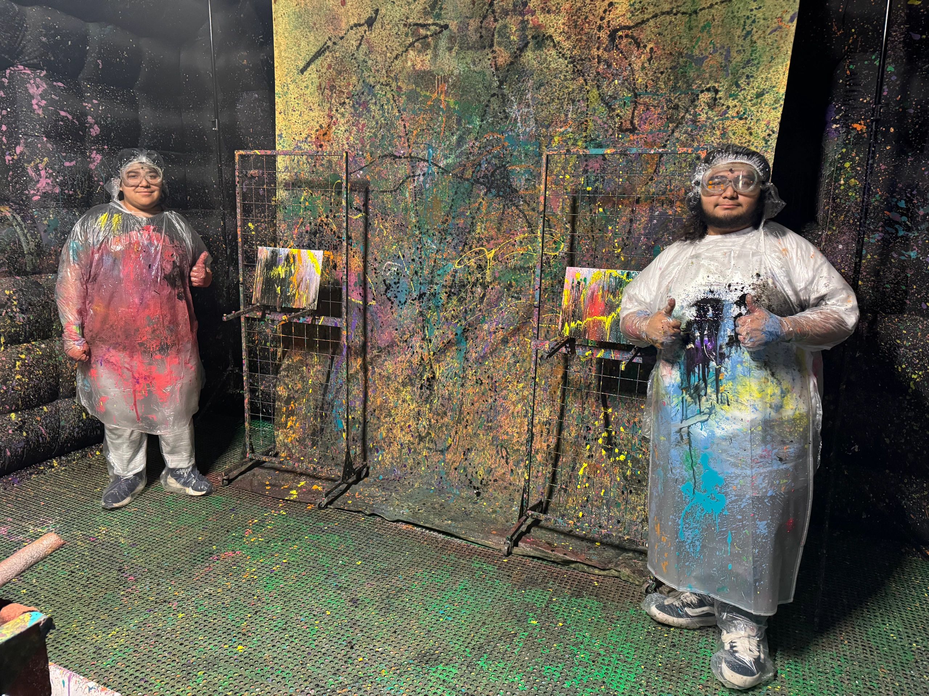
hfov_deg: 71.6
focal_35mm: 24
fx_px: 644
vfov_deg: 56.8
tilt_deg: -12.3
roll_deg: -1.4
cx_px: 464
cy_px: 348
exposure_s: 1/40
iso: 640
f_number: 1.78
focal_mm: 6.76
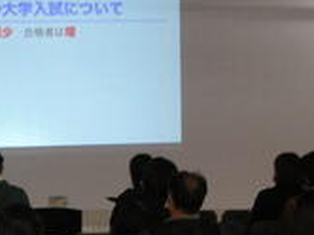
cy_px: 176
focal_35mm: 140
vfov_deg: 10.5
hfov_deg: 14.0
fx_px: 1268
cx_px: 51
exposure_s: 1/10.8
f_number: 3.5
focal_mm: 9.6
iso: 50
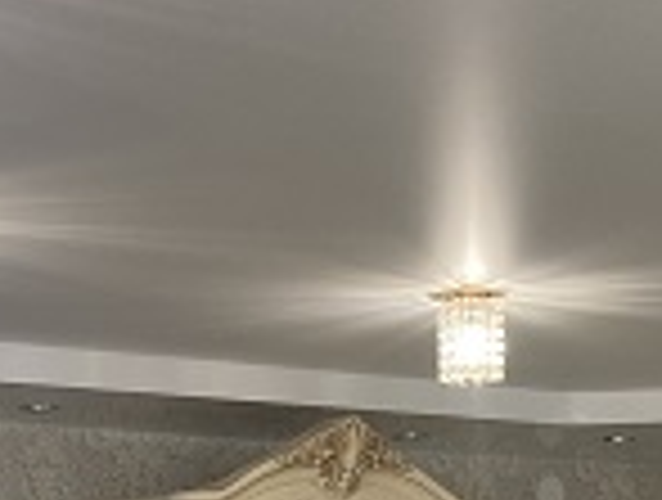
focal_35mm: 114
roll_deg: +0.7
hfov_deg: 17.2
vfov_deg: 11.8
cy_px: 982
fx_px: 2185
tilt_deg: -5.6
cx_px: 374
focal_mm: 3.99
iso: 100
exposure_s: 1/50
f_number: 1.8
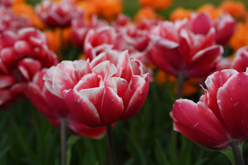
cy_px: 82
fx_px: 344
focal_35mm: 50
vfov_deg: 27.0
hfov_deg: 39.6
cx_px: 124
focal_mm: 50
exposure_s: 1/1000
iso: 640
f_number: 6.3
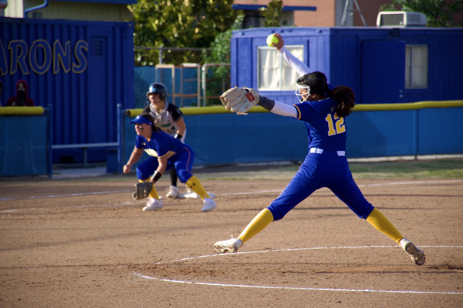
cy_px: 154
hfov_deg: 9.8
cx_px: 232
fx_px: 2700
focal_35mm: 210
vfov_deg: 6.5
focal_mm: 140
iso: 200
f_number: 5.6
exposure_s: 1/800
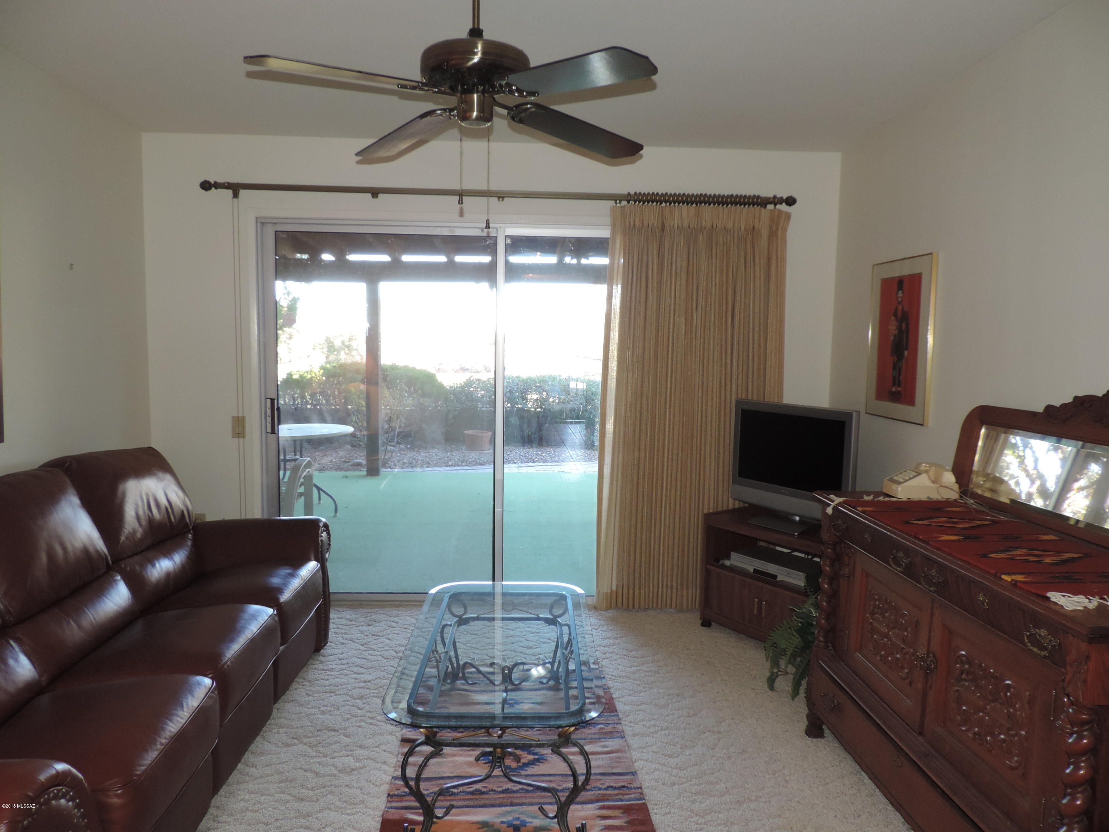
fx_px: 769
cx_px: 554
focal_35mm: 24
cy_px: 416
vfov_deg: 56.8
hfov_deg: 71.6
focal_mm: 4.3
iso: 250
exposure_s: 1/40
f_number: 3
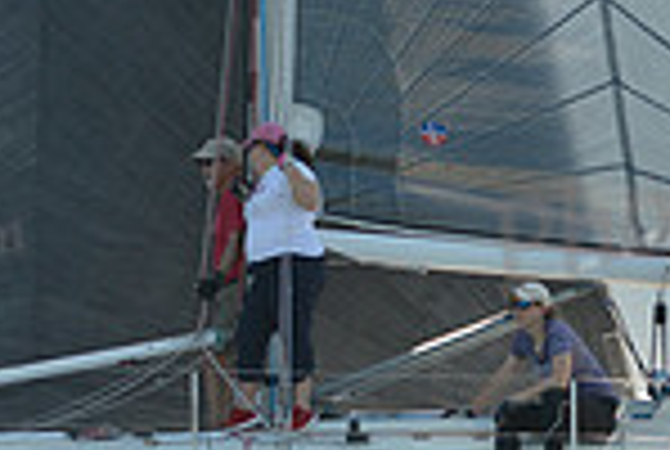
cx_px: 261
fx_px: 15217
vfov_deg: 1.7
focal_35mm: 816
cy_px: 470
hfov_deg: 2.5
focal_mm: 210
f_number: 4
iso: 200
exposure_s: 1/1600
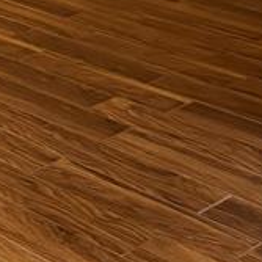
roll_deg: +3.7
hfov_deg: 12.1
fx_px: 1113
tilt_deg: -3.8
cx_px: -243
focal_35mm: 130
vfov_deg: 11.9
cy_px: -276
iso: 500
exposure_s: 1/60
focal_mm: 6.76
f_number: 1.78
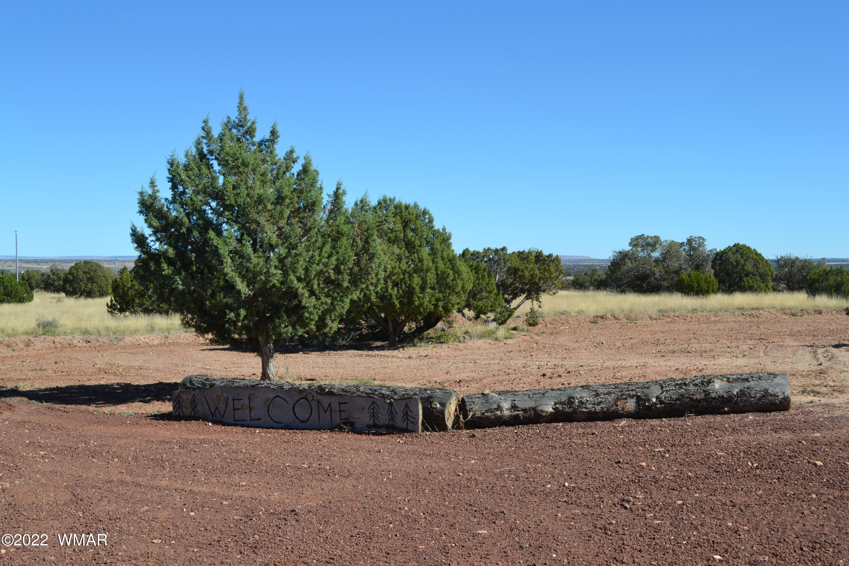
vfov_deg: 28.1
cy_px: 283
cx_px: 424
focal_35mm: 48
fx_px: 1132
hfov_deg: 41.1
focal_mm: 32
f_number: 8
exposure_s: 1/250
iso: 100
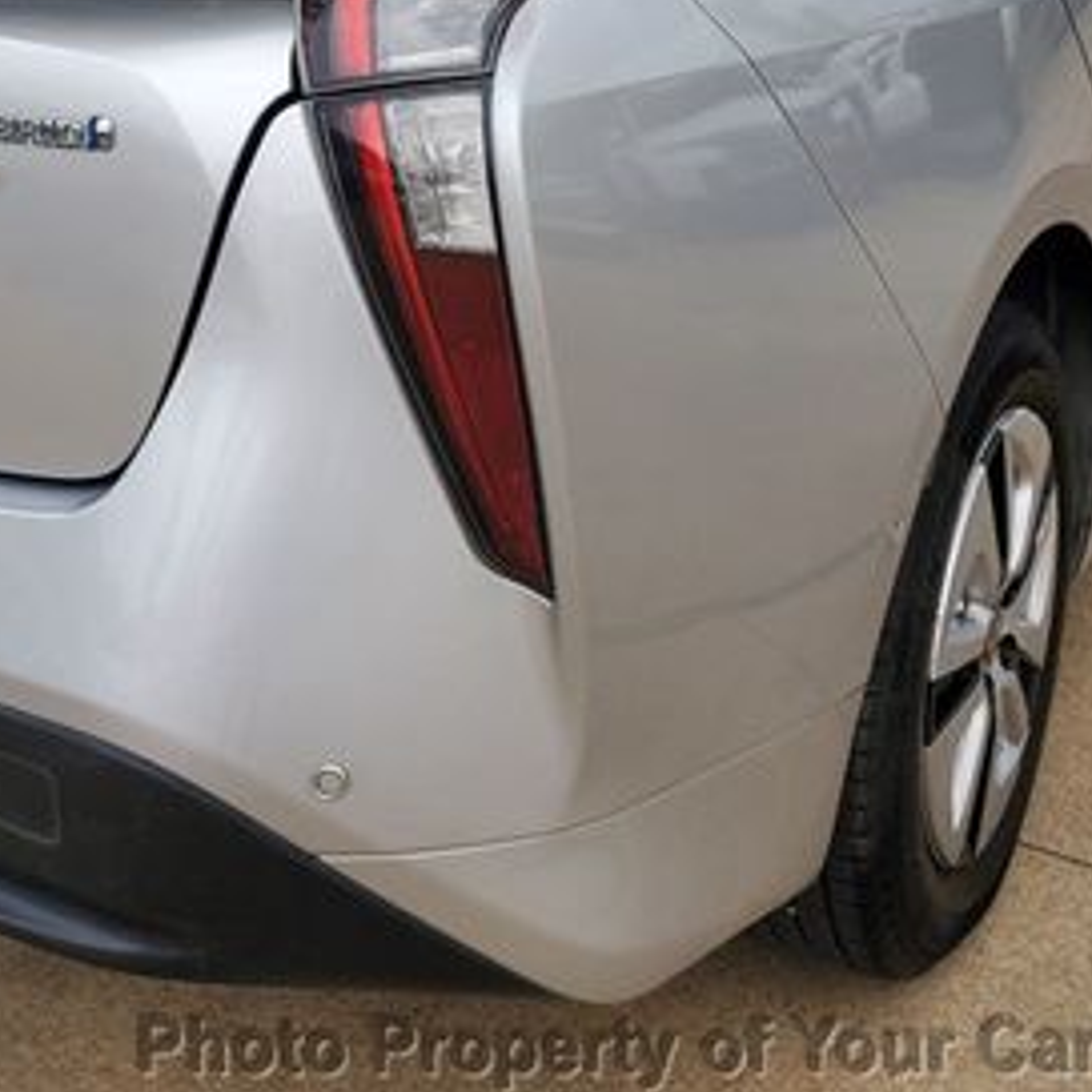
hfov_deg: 31.1
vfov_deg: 30.6
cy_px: 169
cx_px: 289
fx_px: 1927
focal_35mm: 54
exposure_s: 1/992
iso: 50
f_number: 2.4
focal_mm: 4.3
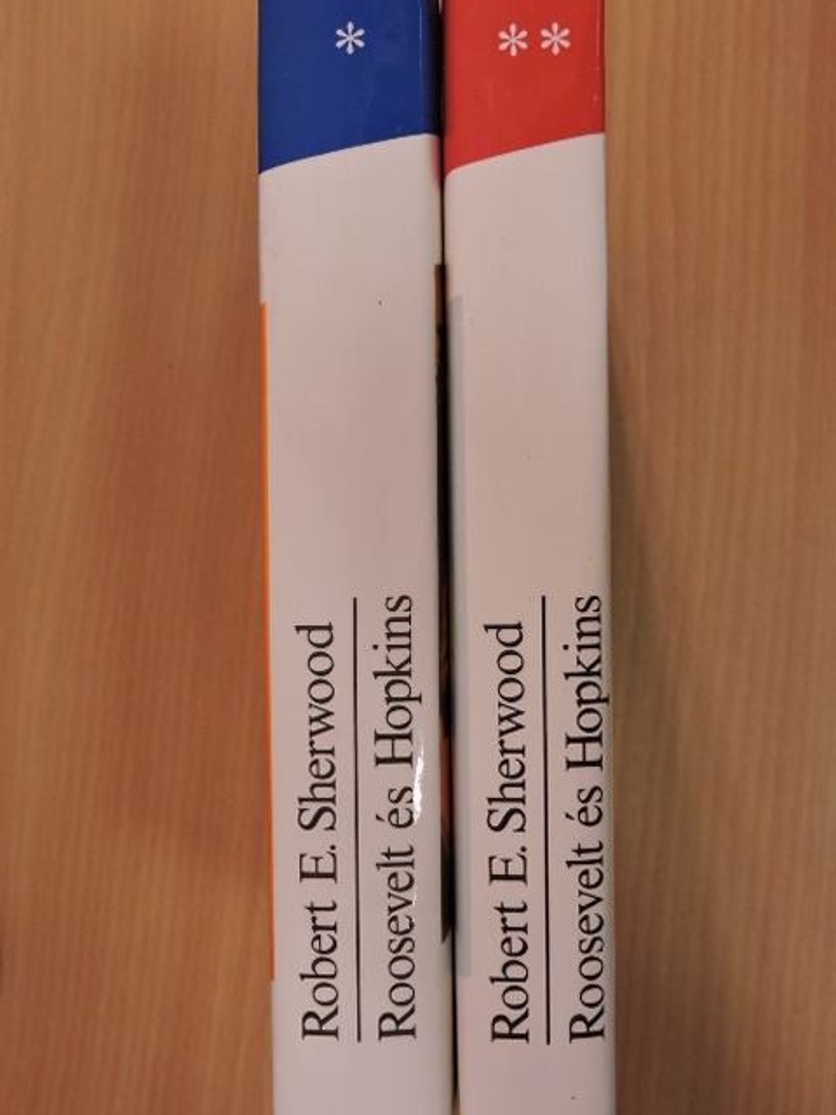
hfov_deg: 32.2
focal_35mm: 45
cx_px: 418
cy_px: 558
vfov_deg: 42.1
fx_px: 1449
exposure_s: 1/100
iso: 640
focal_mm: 8.1
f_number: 4
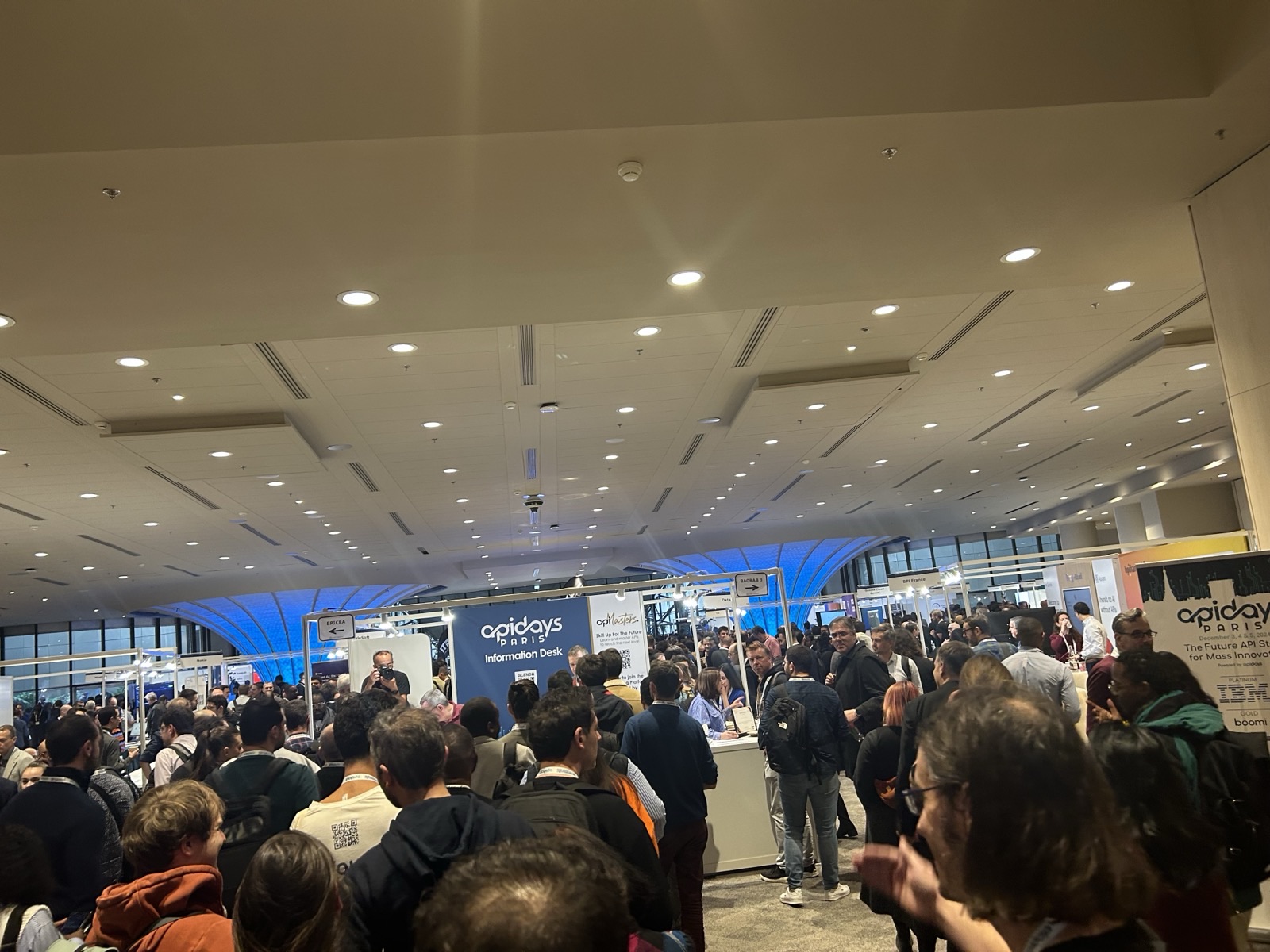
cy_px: 476
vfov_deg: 53.1
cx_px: 635
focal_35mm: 26
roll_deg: +6.9
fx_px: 954
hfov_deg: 67.3
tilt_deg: +8.2
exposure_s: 1/50
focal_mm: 5.7
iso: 160
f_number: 1.5
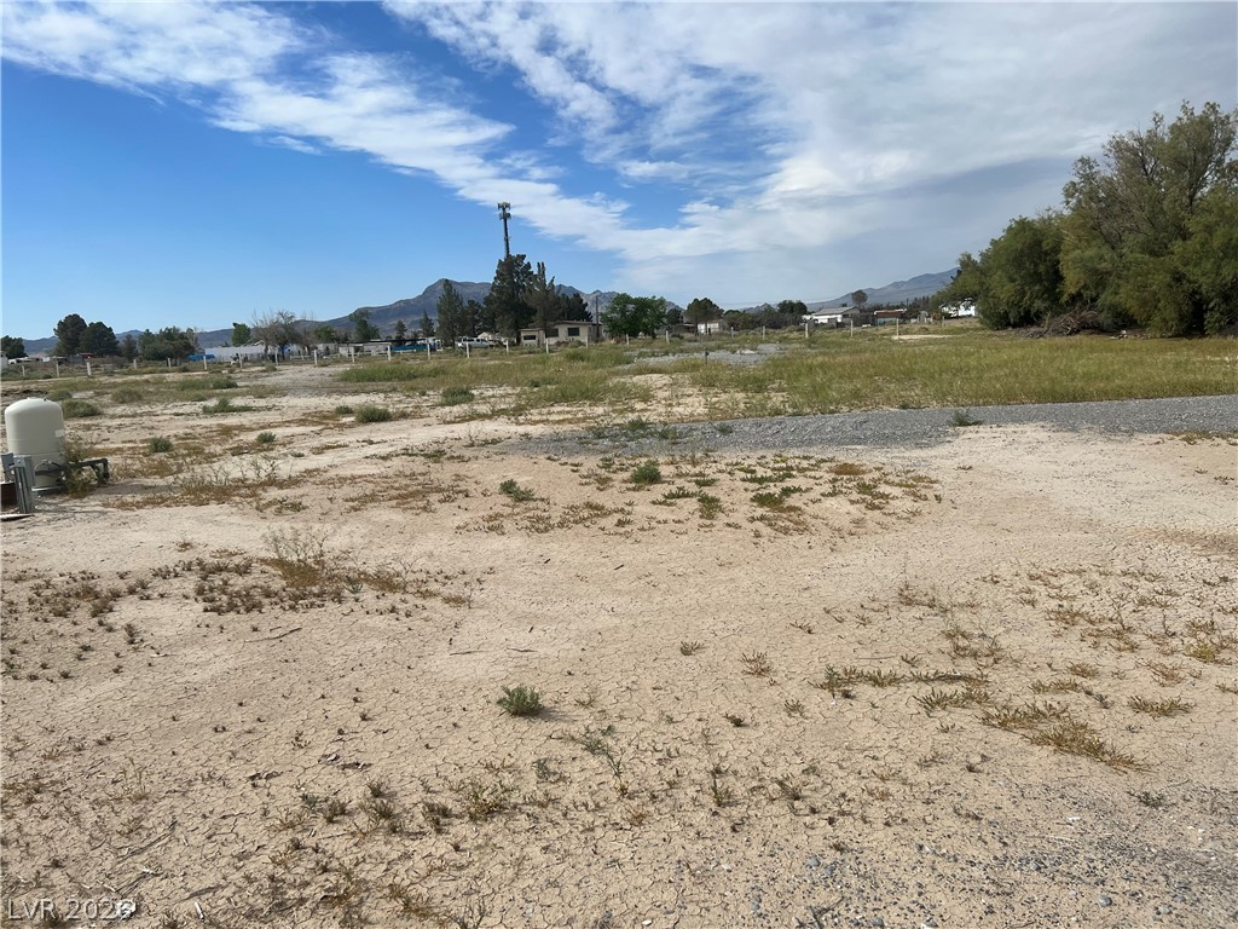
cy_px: 464
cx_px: 619
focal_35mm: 26
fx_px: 930
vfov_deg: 53.1
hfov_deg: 67.3
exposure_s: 1/8000
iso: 50
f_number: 1.5
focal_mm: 5.7
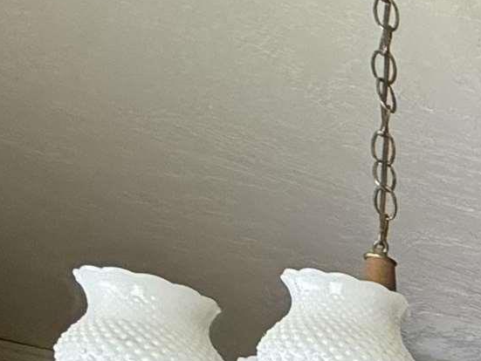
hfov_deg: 13.3
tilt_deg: +1.8
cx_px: 1282
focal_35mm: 78
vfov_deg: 14.4
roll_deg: +0.0
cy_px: 798
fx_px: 1085
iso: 320
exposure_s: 1/60
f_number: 2.2
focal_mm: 2.22
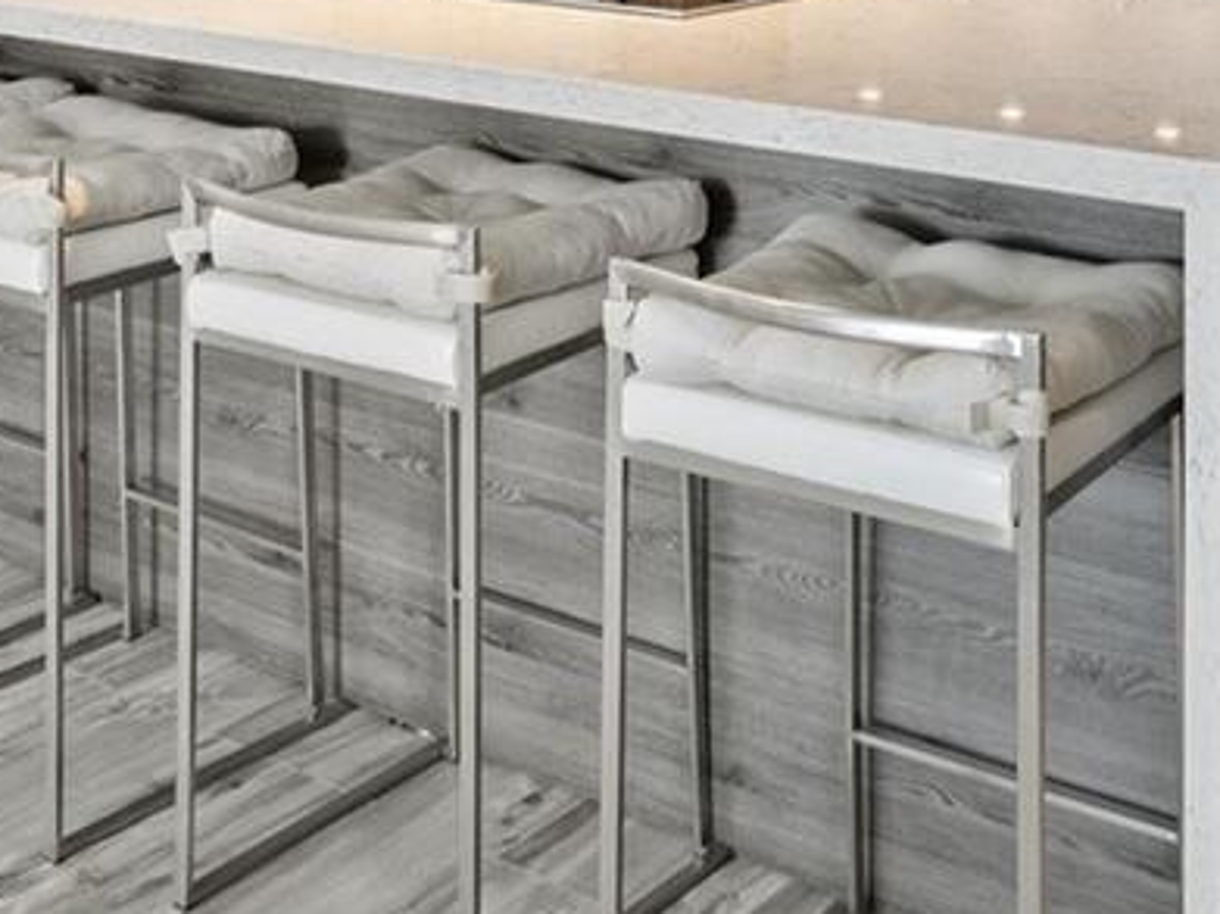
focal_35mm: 55
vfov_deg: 23.8
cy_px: -236
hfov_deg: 34.5
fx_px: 1938
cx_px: 852
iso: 200
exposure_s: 1/1.67
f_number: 8
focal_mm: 14
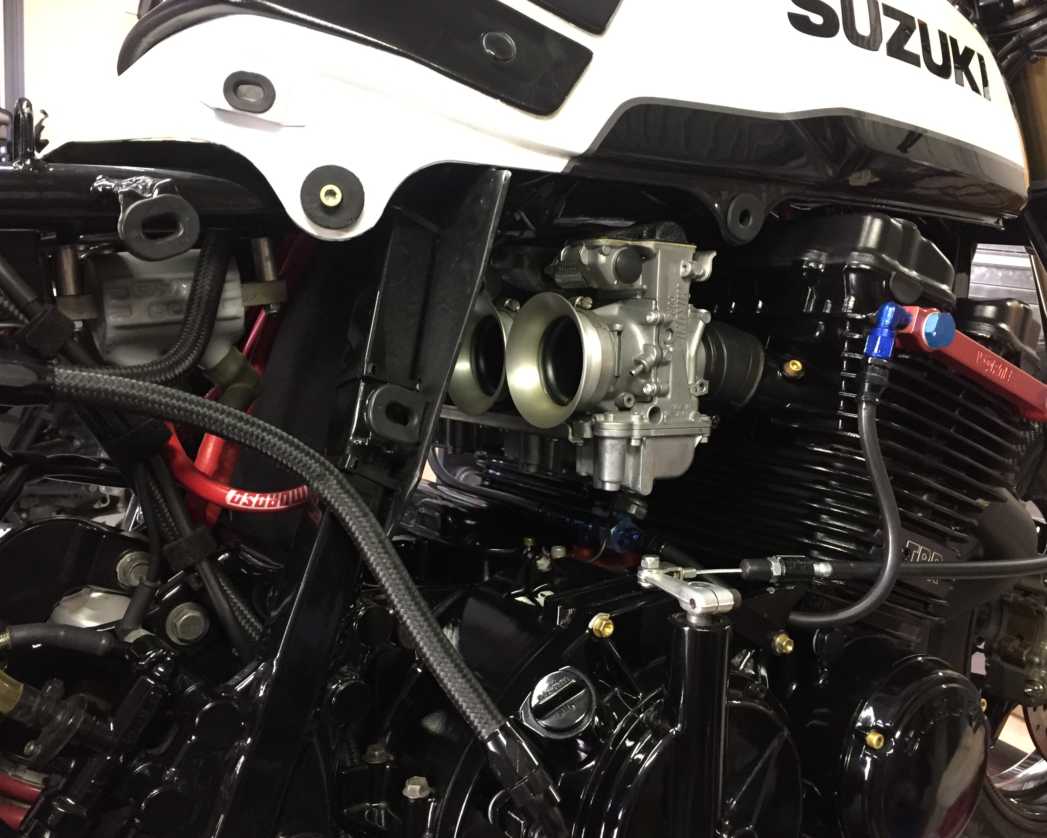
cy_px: 420
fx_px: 961
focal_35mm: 31
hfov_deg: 57.2
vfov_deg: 47.1
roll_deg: -4.8
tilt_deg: -15.0
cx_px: 522
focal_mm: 4.15
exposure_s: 1/20
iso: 250
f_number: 2.2
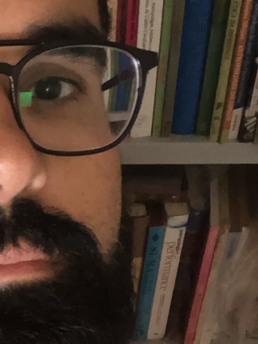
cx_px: -52
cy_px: 317
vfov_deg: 22.2
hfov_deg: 16.5
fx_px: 854
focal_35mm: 86
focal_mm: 2.87
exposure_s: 1/30
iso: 400
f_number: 2.2
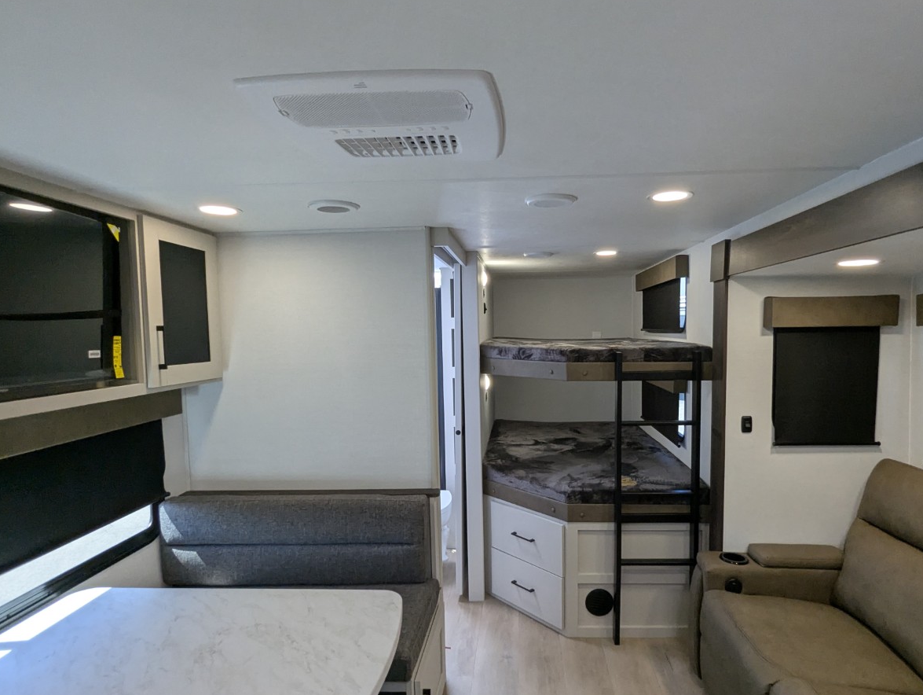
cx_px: 506
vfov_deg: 68.8
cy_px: 364
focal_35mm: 19
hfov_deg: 84.4
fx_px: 507
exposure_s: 1/201
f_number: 2.2
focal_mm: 2.35
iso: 208
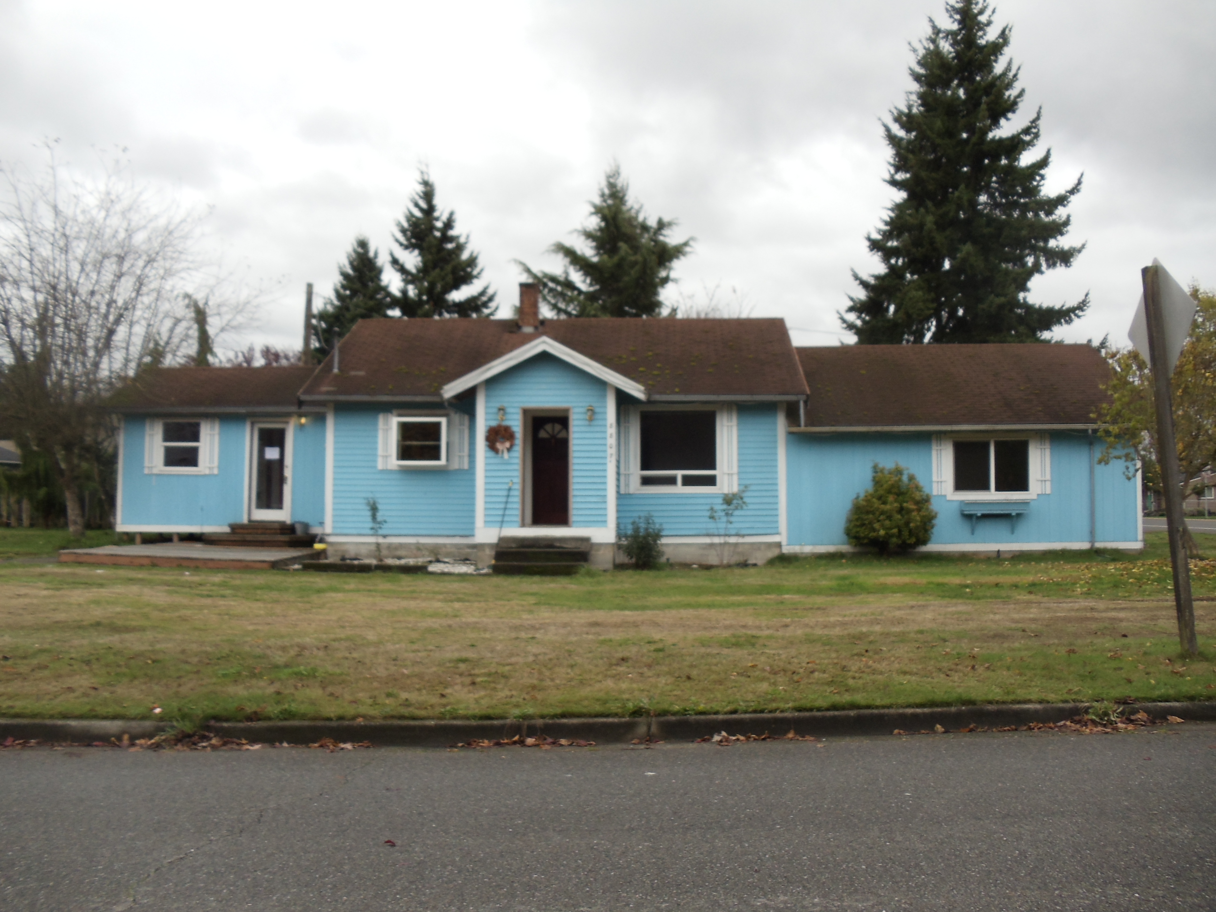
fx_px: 1546
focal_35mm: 44
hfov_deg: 42.9
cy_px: 456
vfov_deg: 32.9
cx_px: 608
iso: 100
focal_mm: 6
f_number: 3.5
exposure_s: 1/200
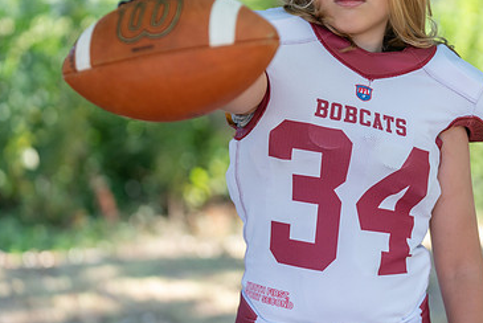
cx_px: 343
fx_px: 1705
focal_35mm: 127
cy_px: 91
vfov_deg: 10.8
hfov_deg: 16.1
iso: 200
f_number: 2.8
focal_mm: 80
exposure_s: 1/320
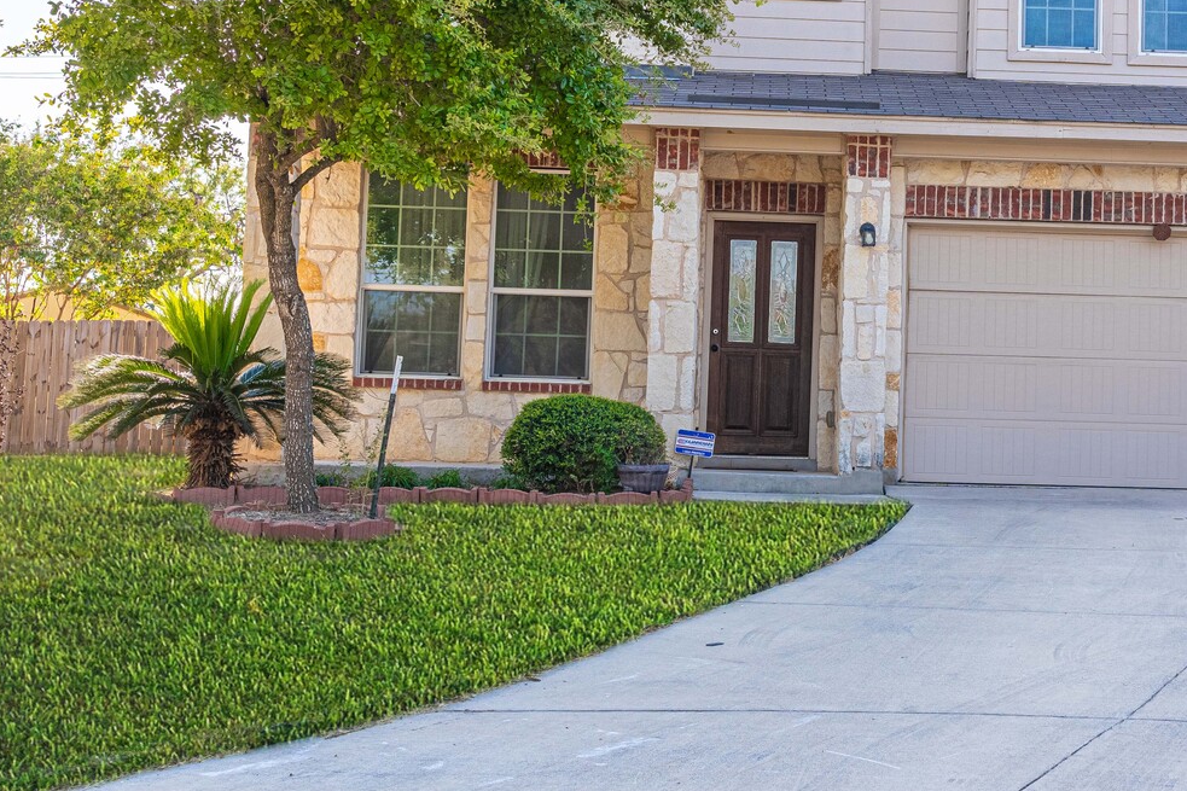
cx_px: 873
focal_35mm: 61
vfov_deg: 22.2
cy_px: 255
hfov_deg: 32.3
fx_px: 2011
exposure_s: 1/2000
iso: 800
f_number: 9
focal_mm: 37
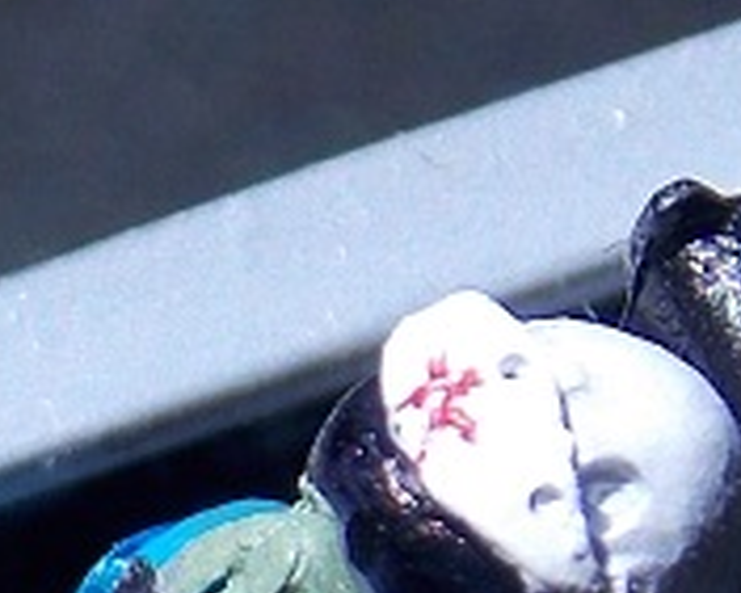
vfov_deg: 2.7
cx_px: -686
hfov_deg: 3.3
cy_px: 1003
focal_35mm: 580
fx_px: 12727
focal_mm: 19.1
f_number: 4.7
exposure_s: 1/250
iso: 80
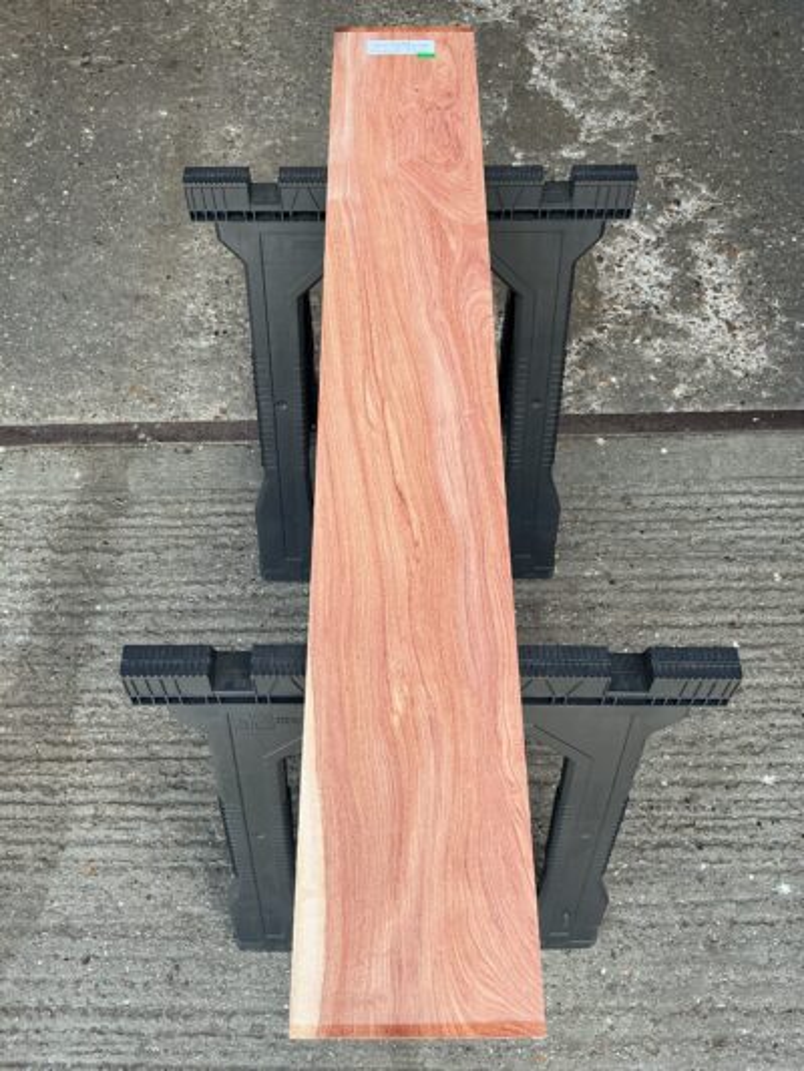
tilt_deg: -62.6
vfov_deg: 61.6
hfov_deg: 48.2
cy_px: 536
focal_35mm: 29
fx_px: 898
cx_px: 402
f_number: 1.8
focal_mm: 3
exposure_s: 1/120
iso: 25
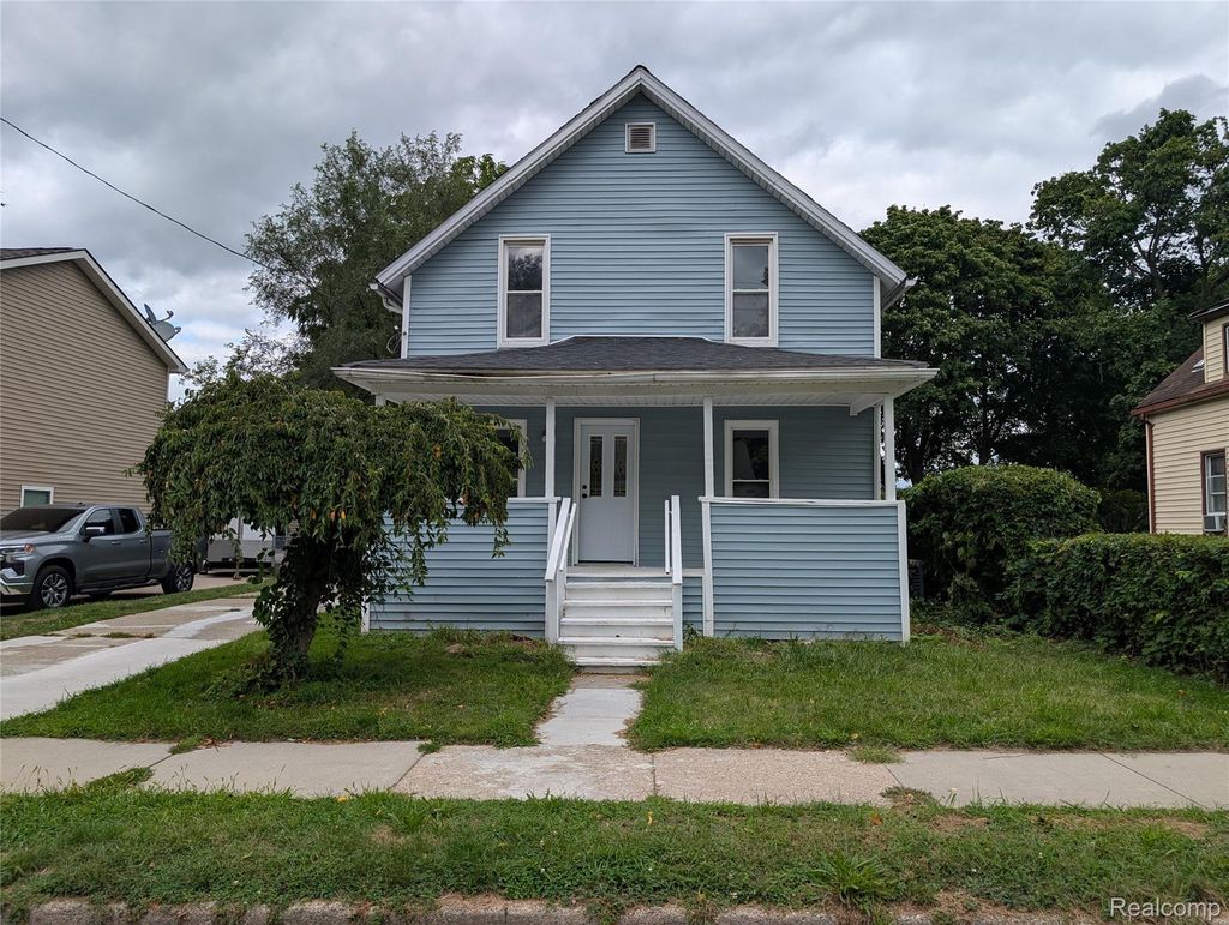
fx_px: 853
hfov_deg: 71.5
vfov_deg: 56.9
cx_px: 614
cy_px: 462
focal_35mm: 24
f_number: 1.68
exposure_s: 1/646
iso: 21
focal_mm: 6.9
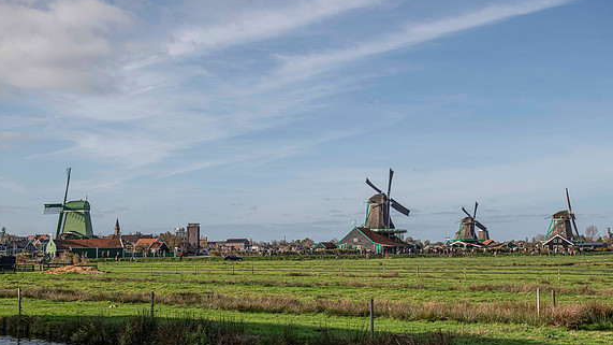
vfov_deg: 24.4
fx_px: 796
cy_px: 208
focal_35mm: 49
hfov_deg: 42.1
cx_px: 321
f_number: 5.6
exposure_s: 1/640
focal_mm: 44
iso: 64
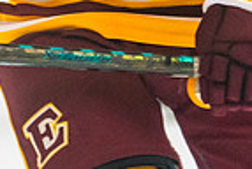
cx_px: 181
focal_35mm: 847
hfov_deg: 2.4
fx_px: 5941
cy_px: -34
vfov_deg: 1.6
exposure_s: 1/640
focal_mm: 90
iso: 1250
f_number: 2.8
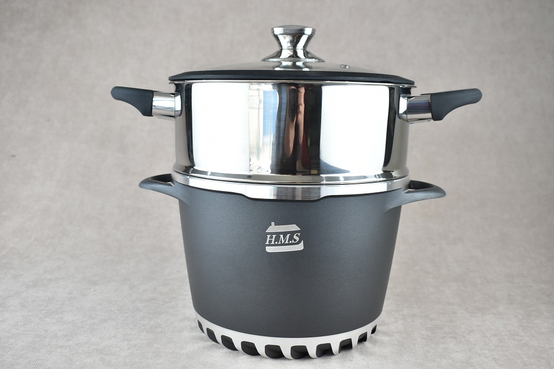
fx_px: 577
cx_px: 277
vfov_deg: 35.5
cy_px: 184
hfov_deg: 51.3
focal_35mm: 38
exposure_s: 1/100
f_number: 5
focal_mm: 25
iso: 800
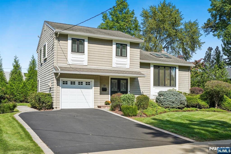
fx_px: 237
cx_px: 116
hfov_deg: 51.9
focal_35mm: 37
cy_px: 77
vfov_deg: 35.9
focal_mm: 25.3
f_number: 5.6
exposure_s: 1/2500
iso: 400
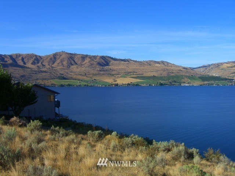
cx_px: 118
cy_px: 88
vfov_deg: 37.7
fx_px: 258
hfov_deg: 49.0
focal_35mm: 38
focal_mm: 7.9
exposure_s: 1/160
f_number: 8
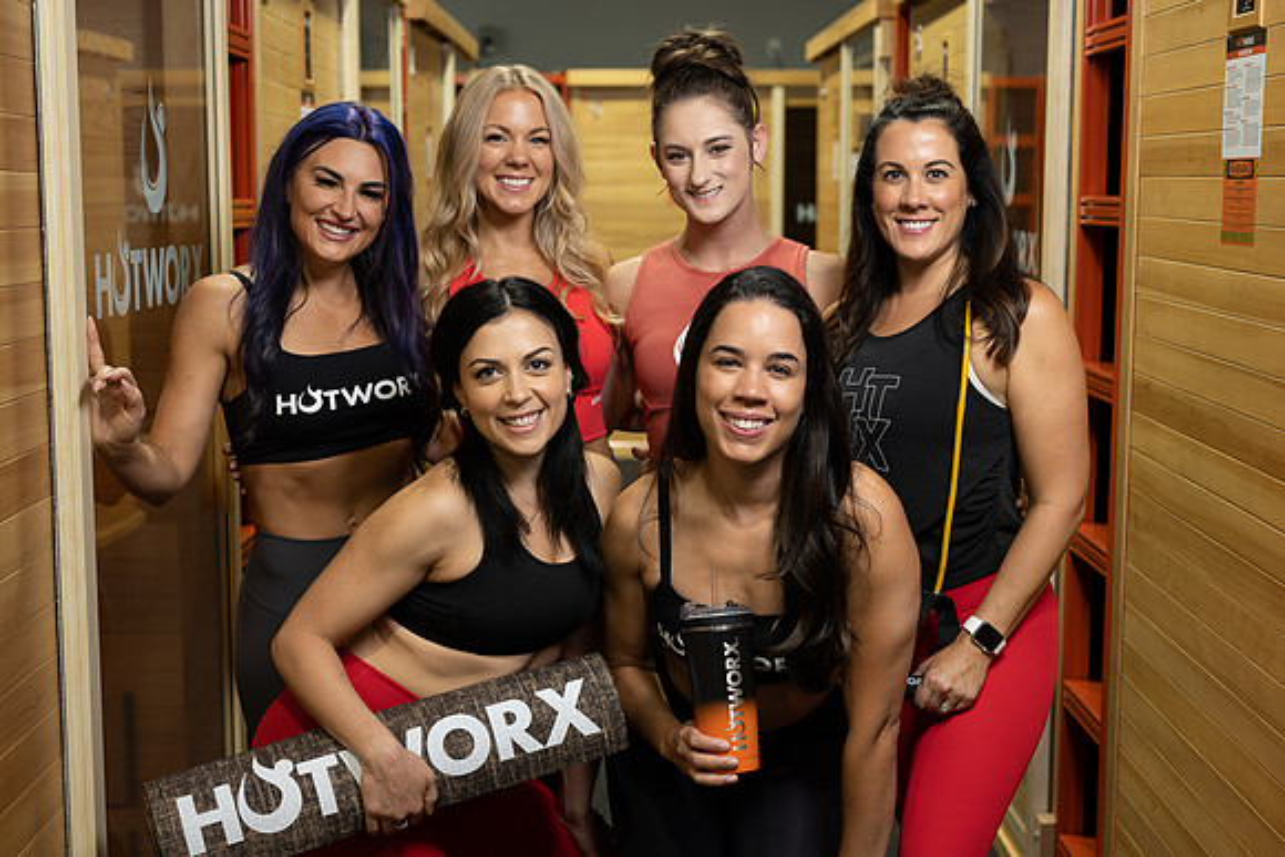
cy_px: 428
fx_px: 1785
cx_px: 642
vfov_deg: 27.0
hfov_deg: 39.6
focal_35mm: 50
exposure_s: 1/100
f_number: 4
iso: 250
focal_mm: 50
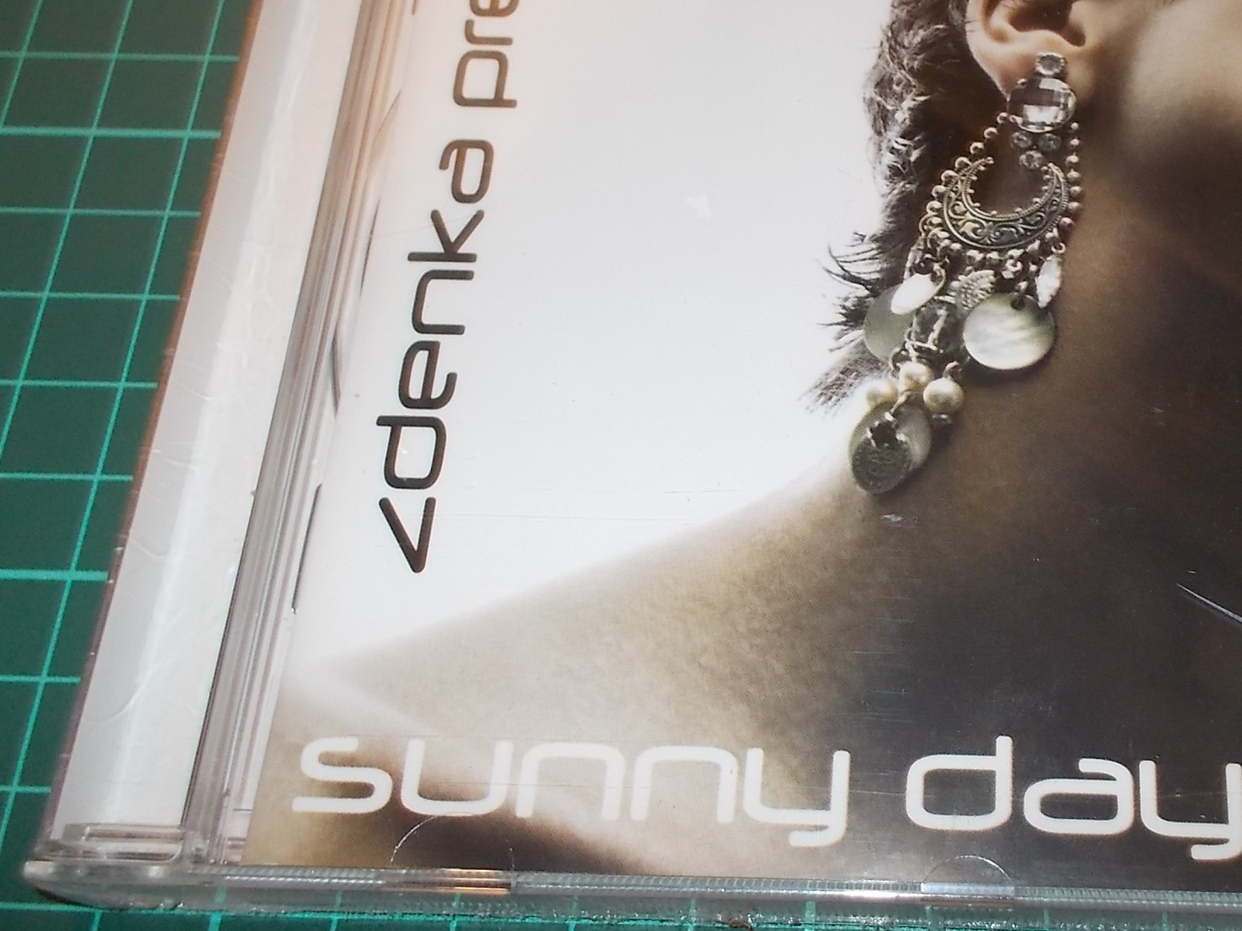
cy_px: 395
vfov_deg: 32.1
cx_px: 904
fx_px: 1615
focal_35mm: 45
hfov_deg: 41.1
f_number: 3.3
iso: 200
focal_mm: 4.1
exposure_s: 1/30
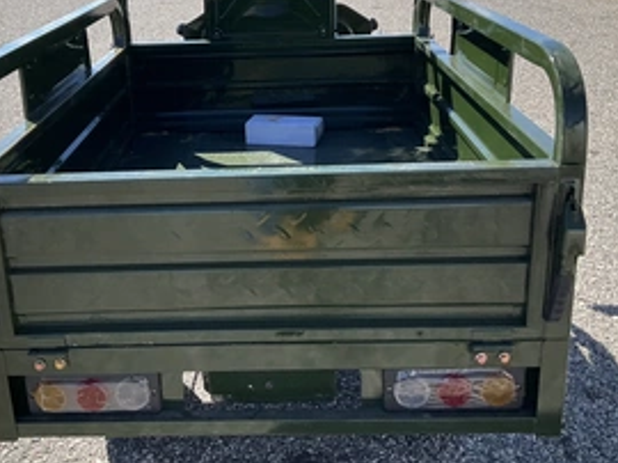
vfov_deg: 33.2
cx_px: 247
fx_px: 767
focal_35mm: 43
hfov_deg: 43.7
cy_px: 154
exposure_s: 1/816
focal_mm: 3
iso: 25
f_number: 1.8
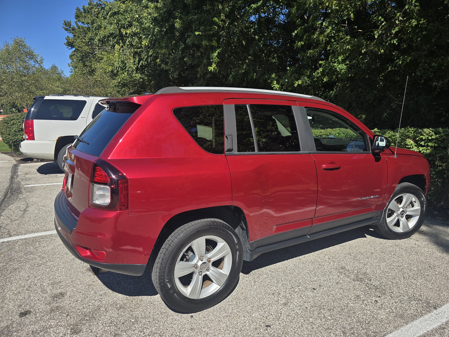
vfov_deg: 58.9
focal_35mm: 23
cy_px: 168
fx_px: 298
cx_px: 224
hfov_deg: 73.9
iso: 12
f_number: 1.7
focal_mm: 6.3
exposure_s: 1/563
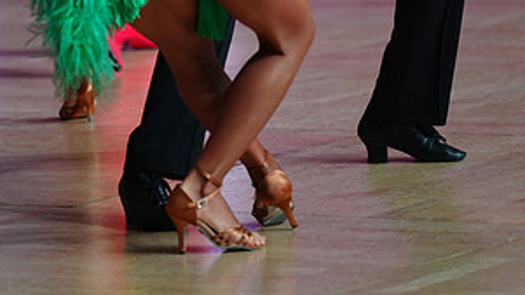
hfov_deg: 7.4
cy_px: -147
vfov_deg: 4.1
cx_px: 231
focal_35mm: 293
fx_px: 4077
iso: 2000
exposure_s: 1/400
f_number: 2.8
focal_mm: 145
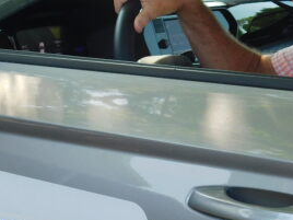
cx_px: 117
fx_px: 990
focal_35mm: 117
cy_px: 119
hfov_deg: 16.8
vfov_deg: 12.7
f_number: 3.7
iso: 125
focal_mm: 8
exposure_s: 1/100
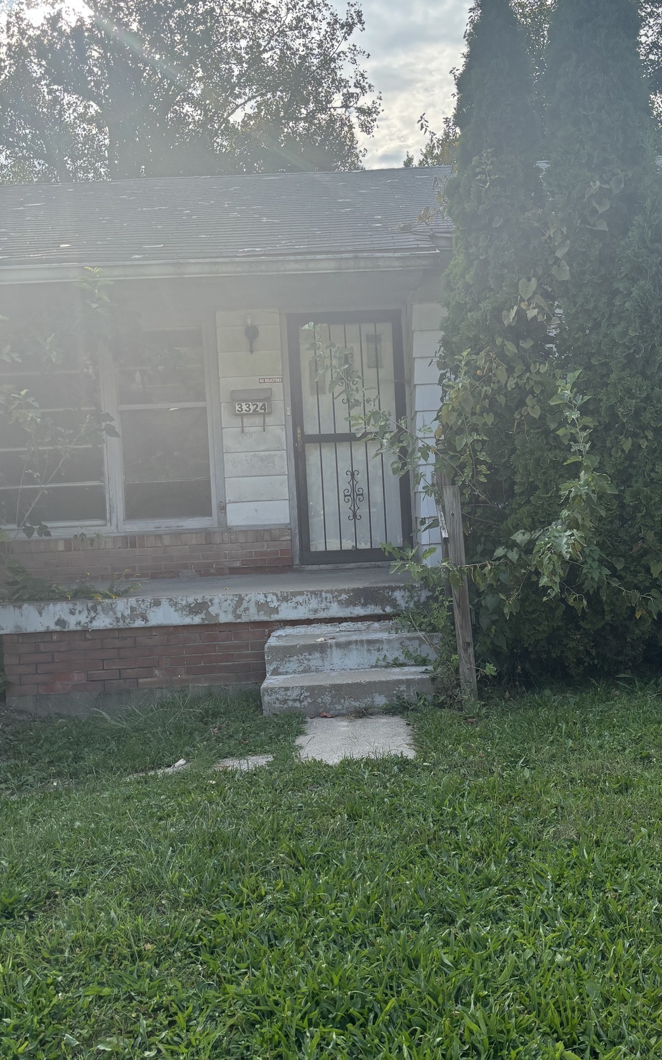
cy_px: 508
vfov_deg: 51.5
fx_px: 1097
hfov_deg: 33.5
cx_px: 373
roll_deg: +1.3
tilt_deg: -0.7
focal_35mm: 38
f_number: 1.6
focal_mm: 5.96
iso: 50
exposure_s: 1/2288
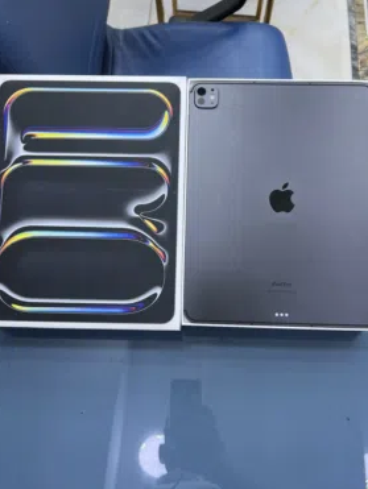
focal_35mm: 28
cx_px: 189
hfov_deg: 49.8
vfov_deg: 63.3
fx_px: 396
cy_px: 262
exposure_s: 1/100
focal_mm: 5.7
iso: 32
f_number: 1.5
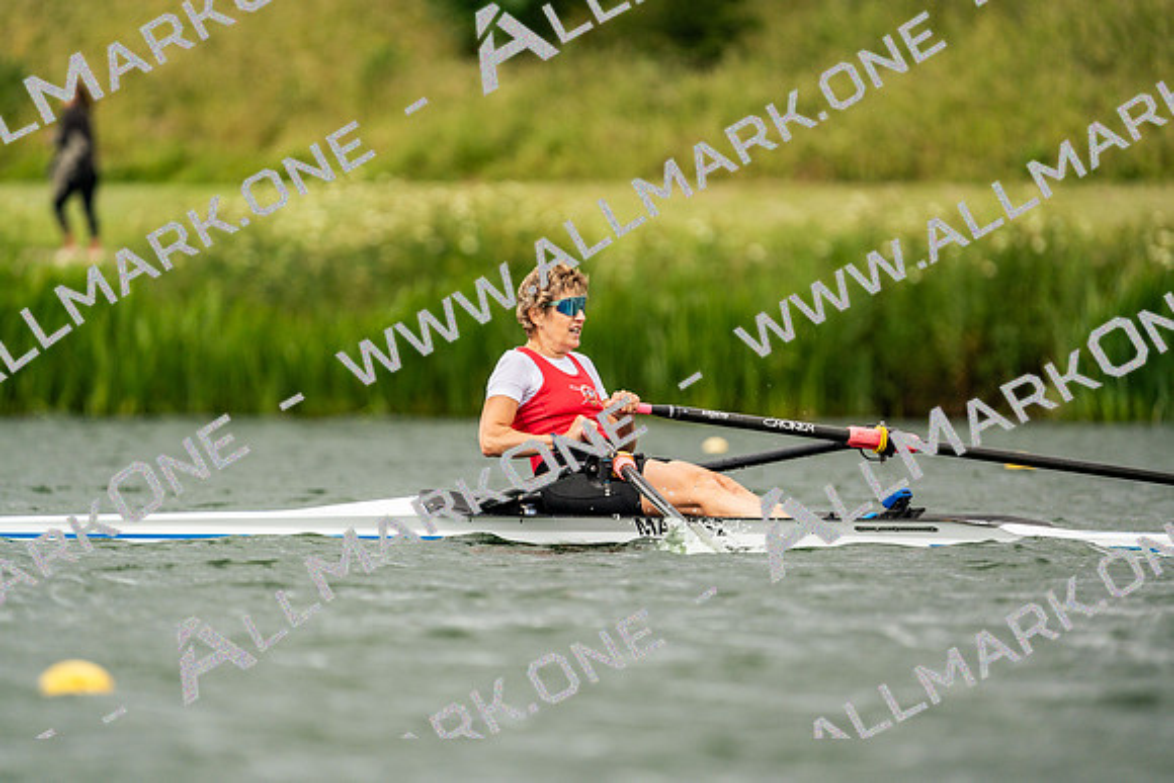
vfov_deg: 2.3
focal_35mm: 600
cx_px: 587
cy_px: 392
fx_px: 19570
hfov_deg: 3.4
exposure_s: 1/2000
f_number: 6.3
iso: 500
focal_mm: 600
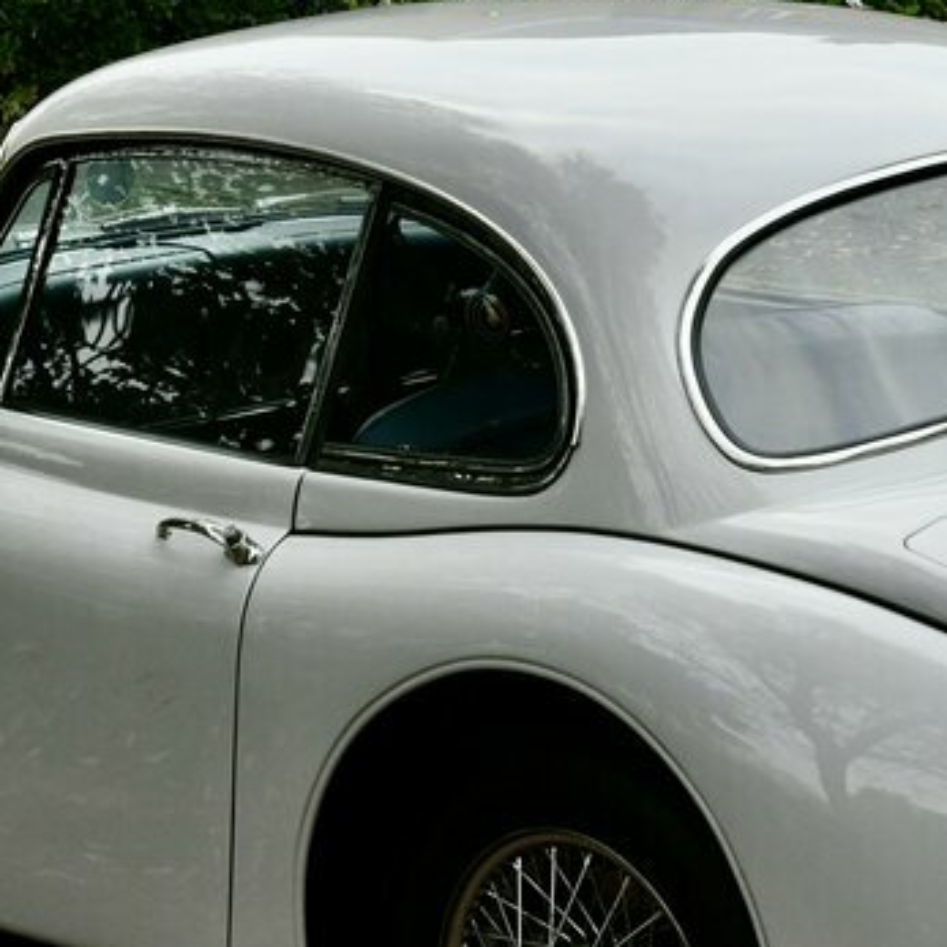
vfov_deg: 12.4
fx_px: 4364
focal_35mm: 141
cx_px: 589
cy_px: 595
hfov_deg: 12.4
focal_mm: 48
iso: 1250
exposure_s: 1/320
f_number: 9
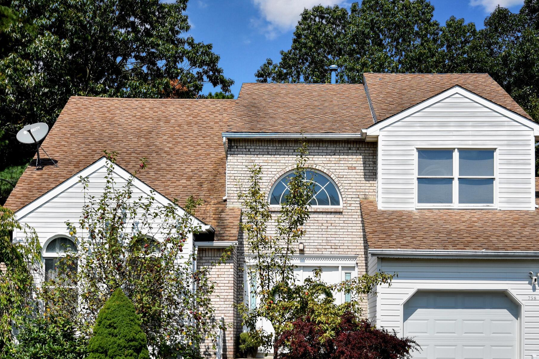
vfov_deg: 22.3
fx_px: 898
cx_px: 328
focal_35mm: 60
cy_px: 288
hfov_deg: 33.3
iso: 250
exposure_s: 1/2500
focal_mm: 24
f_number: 8
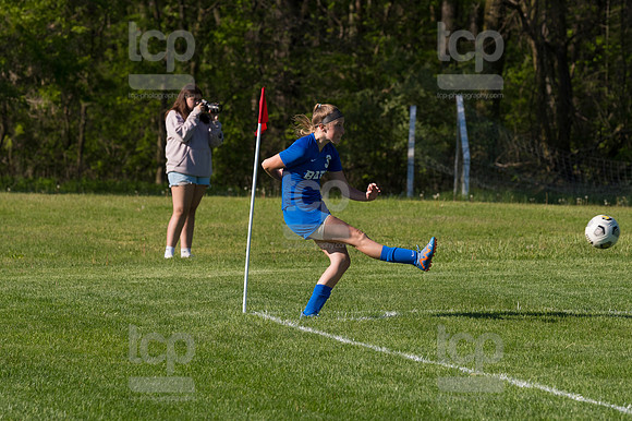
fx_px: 4334
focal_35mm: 247
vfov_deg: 5.6
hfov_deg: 8.3
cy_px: 210
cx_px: 316
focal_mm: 165
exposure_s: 1/1600
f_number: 5.6
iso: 250
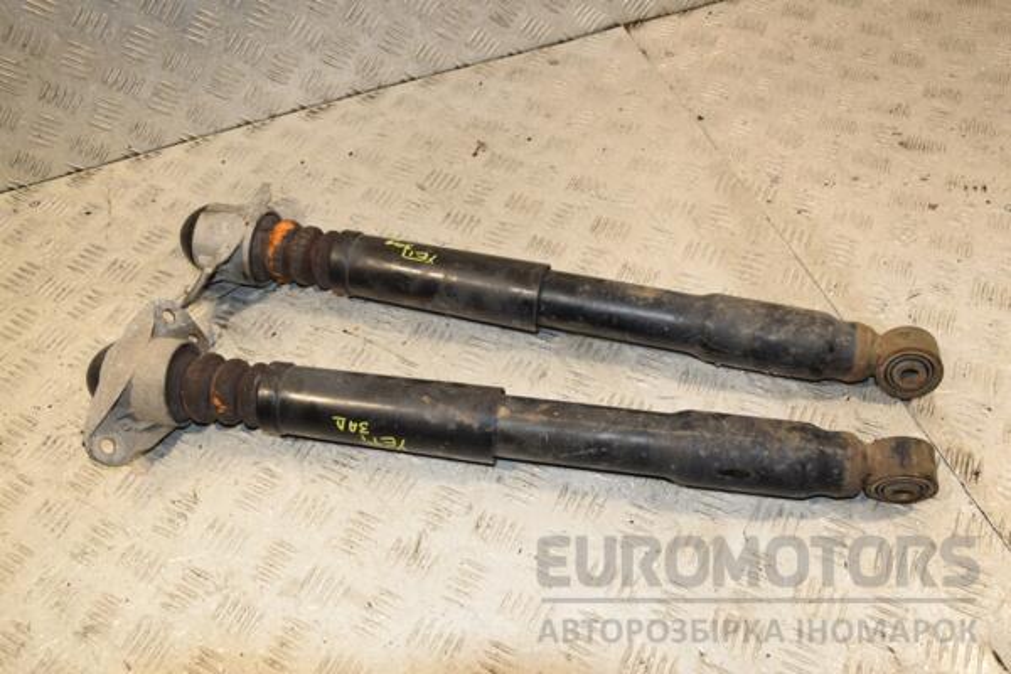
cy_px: 337
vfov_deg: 41.7
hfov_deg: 59.5
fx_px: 885
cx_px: 506
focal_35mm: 32
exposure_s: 1/200
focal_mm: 21
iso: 800
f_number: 9
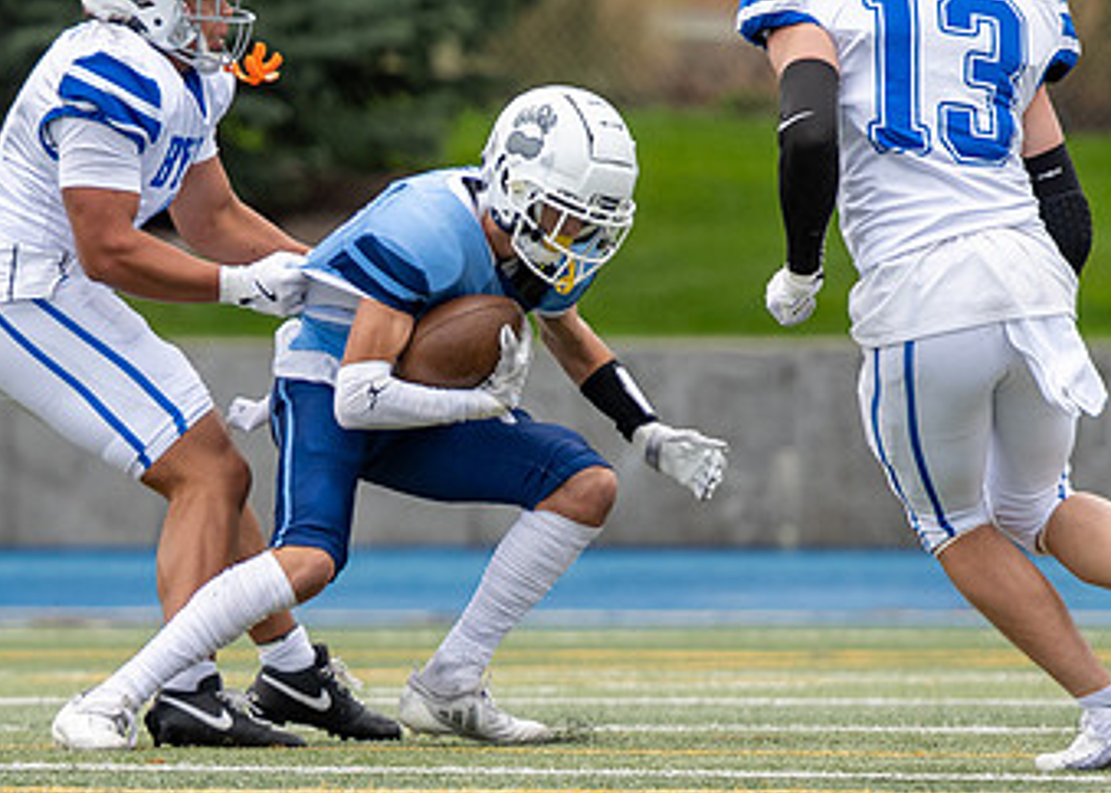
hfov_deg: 2.6
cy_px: 336
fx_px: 24417
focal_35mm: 774
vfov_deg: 1.9
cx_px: 302
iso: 125
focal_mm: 200
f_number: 2.8
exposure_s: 1/1000
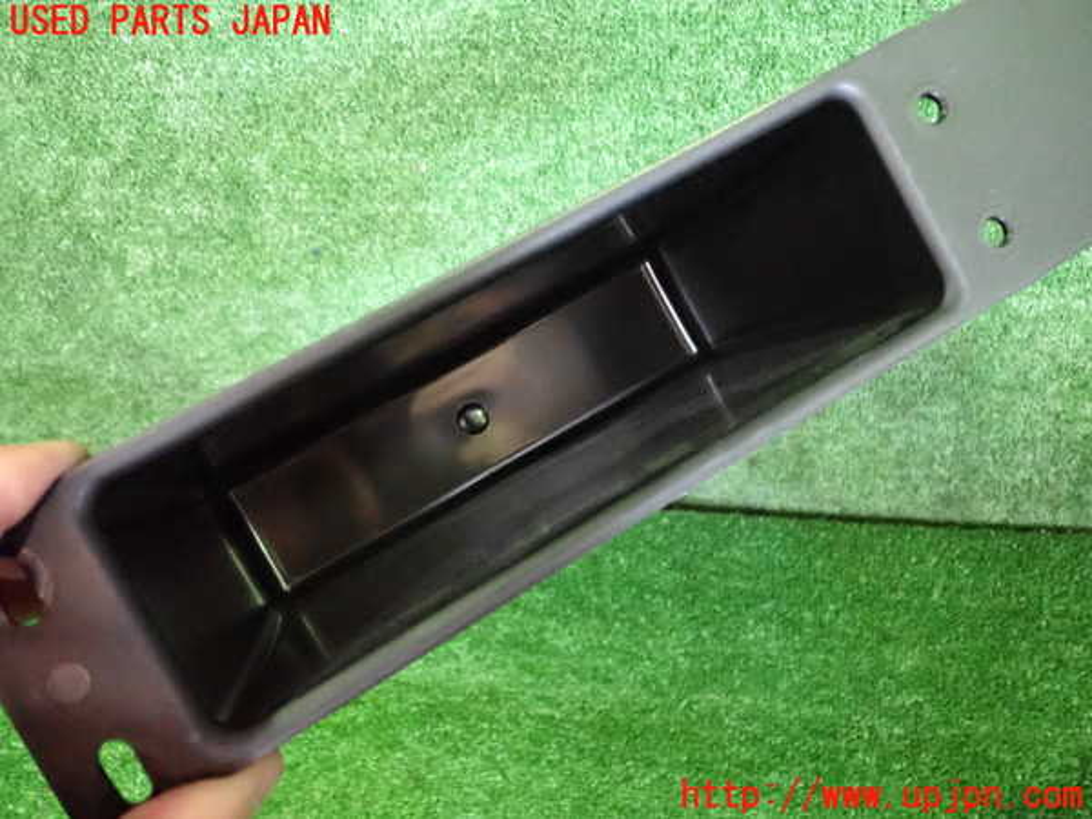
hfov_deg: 60.0
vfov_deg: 46.8
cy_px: 410
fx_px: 946
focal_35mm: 30
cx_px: 546
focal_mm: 5.4
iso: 2500
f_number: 2.3
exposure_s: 1/60
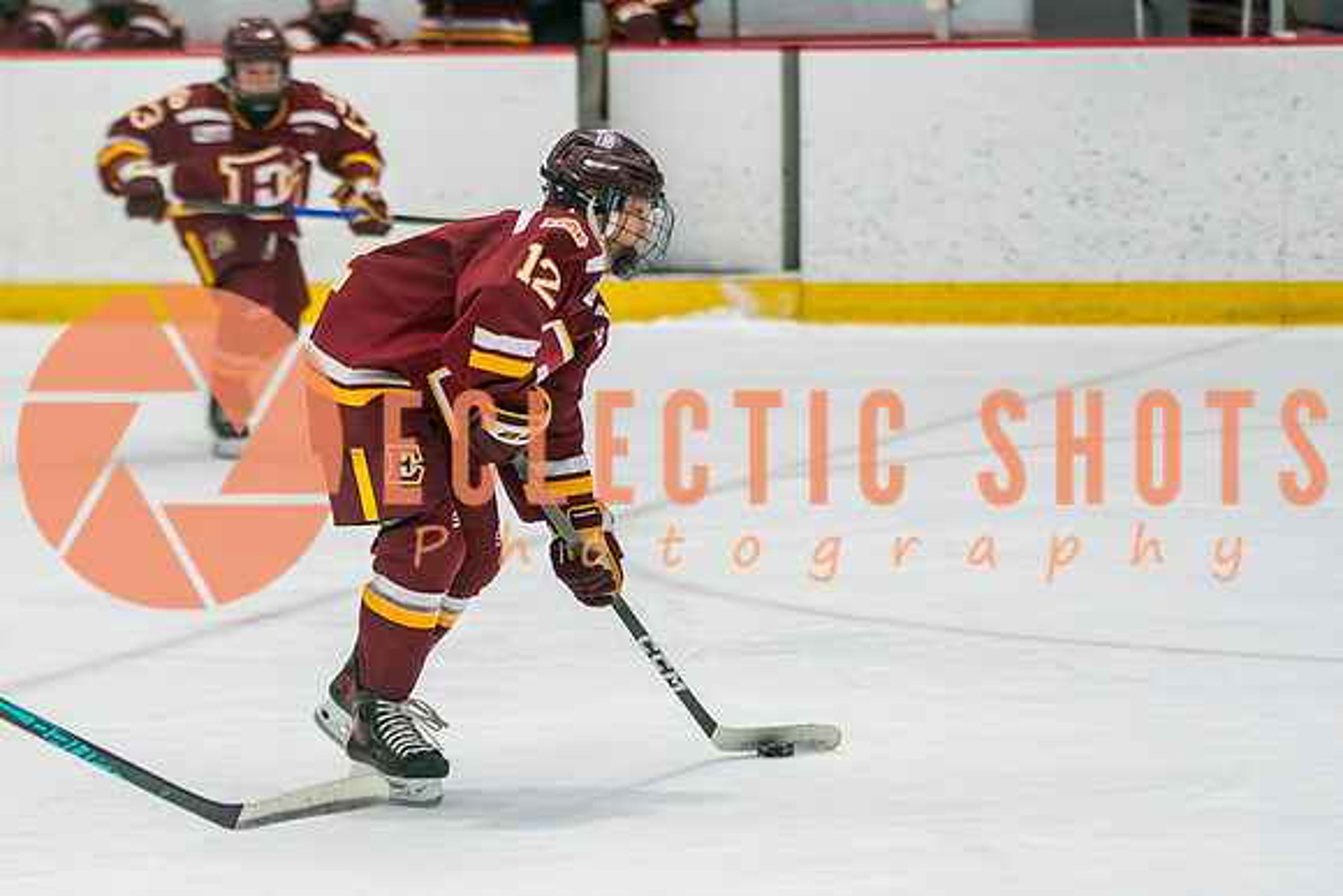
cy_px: 579
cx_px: 445
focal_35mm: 217
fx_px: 8102
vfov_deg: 6.3
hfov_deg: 9.5
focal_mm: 115
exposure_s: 1/640
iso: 640
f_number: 2.8
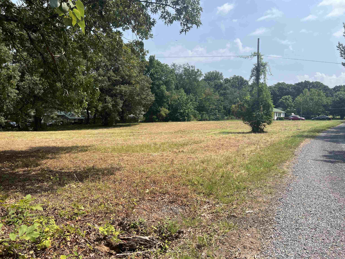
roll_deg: -2.1
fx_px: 259
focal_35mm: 26
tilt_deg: -4.3
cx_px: 172
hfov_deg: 67.3
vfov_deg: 53.1
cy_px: 130
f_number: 1.5
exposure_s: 1/2915
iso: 50
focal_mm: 5.7
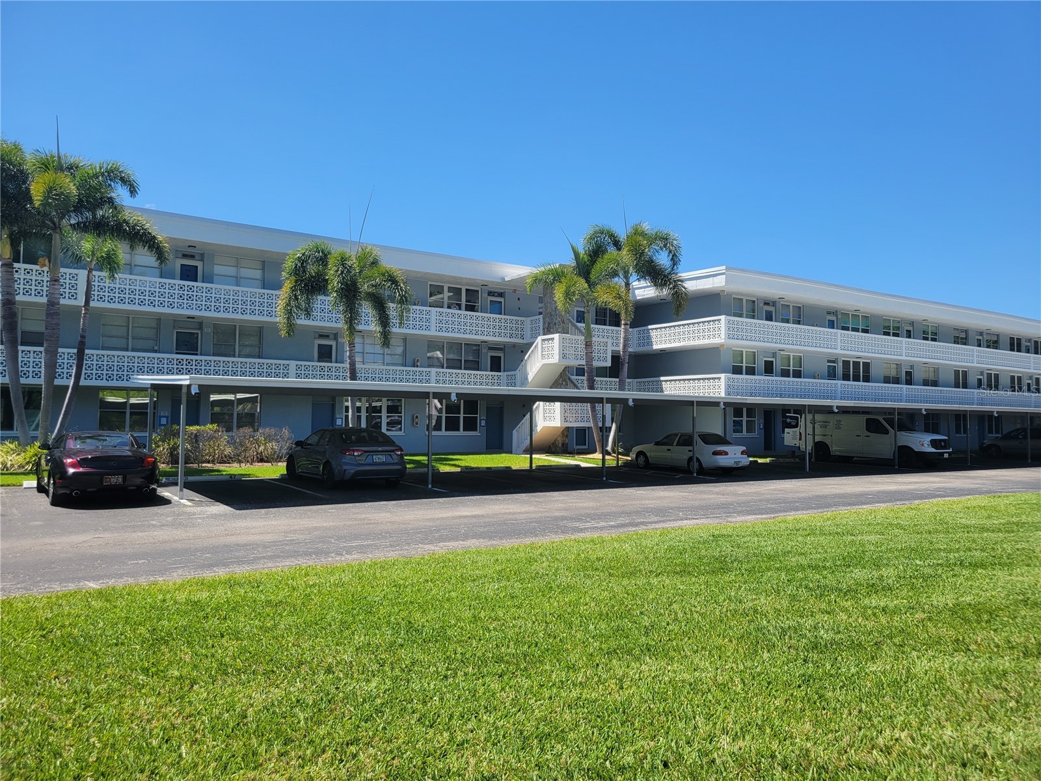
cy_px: 390
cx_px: 520
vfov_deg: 53.1
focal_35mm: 26
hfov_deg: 67.3
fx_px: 782
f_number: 1.8
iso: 40
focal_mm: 5.4
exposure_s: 1/1854
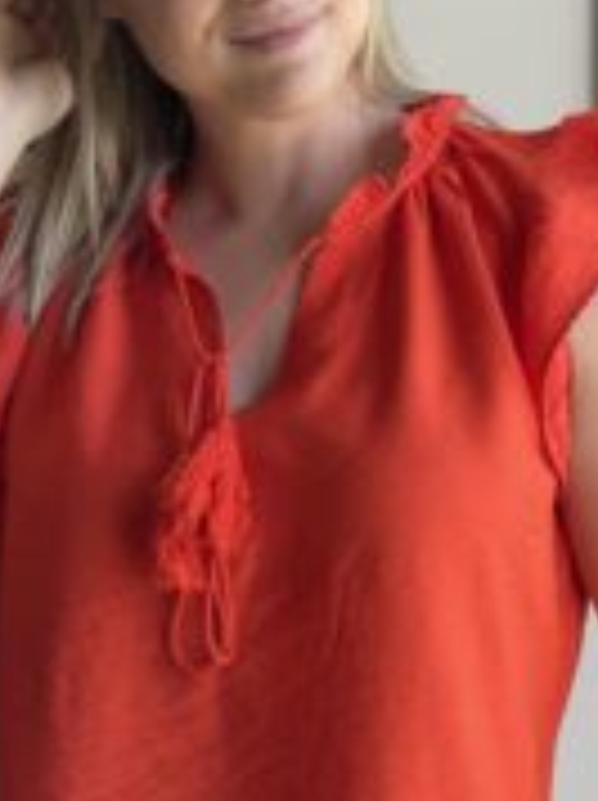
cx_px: 400
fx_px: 2701
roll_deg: +0.2
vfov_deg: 16.9
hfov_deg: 12.6
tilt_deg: -1.6
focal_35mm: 117
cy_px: 414
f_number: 2
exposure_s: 1/122
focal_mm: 6
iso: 50
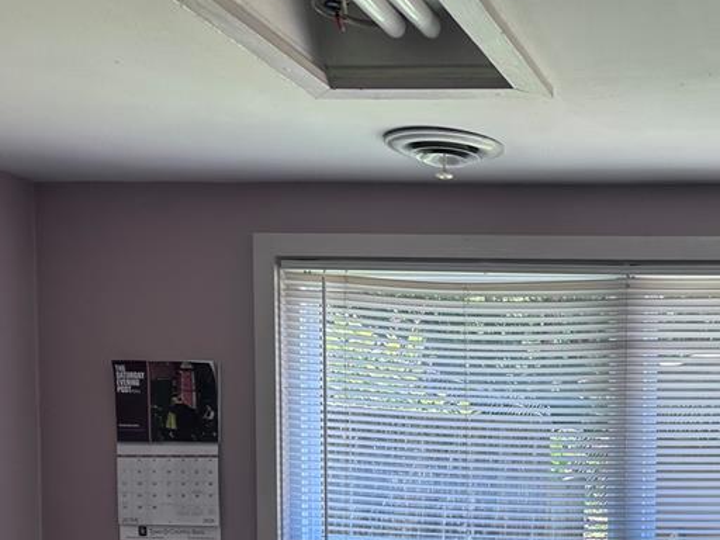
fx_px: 1082
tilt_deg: -3.4
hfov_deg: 33.8
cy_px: 518
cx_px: 709
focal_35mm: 52
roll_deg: -0.4
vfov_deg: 26.8
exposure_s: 1/202
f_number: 1.5
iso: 40
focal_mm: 5.7
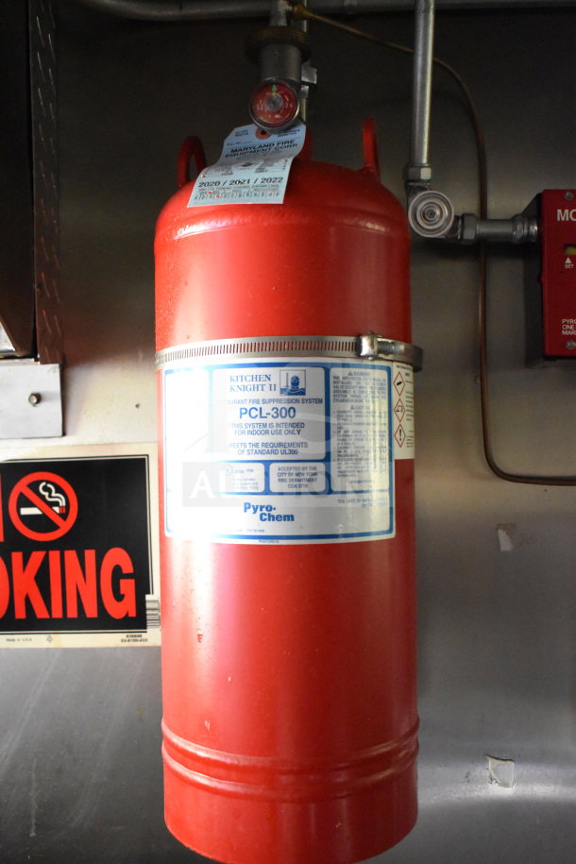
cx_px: 288
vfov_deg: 57.2
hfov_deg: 40.0
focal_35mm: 33
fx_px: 792
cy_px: 432
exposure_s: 1/50
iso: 6400
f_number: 3.8
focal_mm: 22
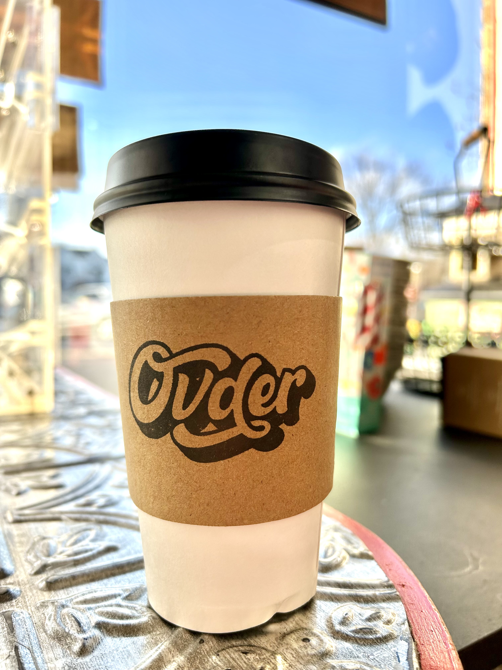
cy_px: 335
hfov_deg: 53.1
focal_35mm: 26
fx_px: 503
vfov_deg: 67.3
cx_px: 251
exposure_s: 1/820
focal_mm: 5.7
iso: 50
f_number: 1.5
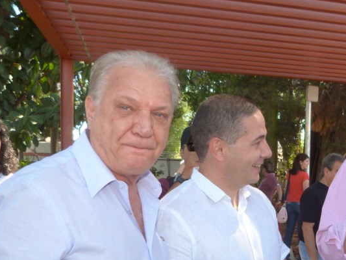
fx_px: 480
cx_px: 293
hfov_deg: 37.7
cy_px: 215
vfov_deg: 29.5
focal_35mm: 48
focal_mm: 4.5
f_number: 2.8
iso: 125
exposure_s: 1/250
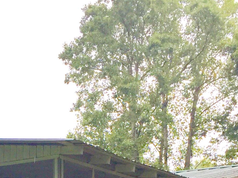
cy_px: 281
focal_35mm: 97
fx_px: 667
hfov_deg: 19.8
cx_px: 17
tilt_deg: -0.3
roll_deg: -2.0
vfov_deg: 14.1
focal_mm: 4.15
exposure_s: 1/439
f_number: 2.2
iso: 32
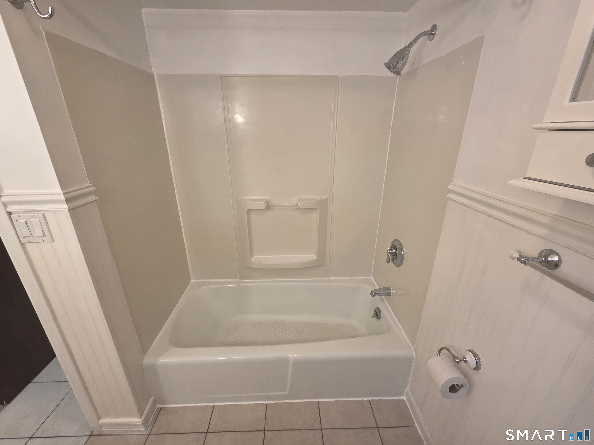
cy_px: 222
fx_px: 223
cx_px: 297
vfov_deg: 89.9
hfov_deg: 106.2
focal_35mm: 13
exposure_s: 1/60
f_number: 2.2
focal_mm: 2.2
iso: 160
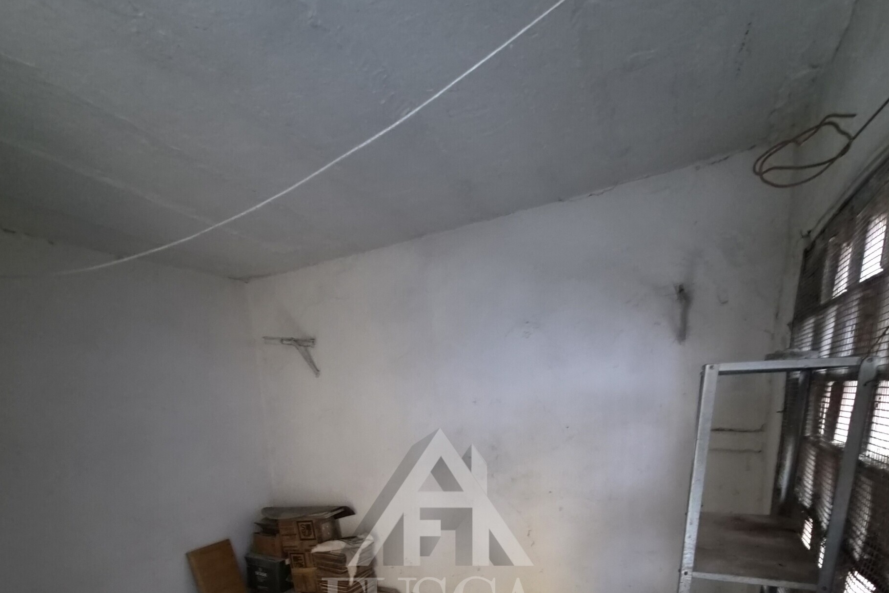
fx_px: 469
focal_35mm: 19
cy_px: 529
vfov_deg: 56.2
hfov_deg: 86.9
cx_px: 434
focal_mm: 2.2
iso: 1250
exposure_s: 1/33
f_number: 2.2
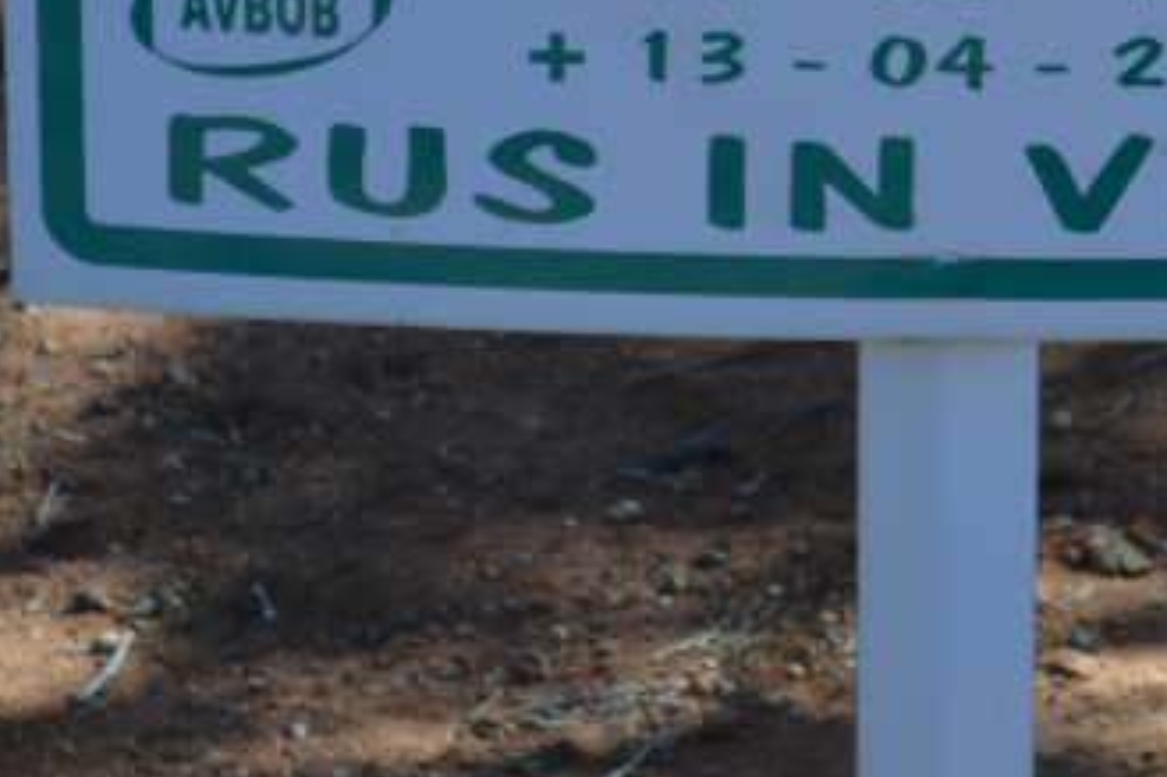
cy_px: -71
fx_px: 9746
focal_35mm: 301
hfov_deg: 6.8
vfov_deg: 4.6
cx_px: 1043
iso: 320
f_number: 5.6
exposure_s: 1/125
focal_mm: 55
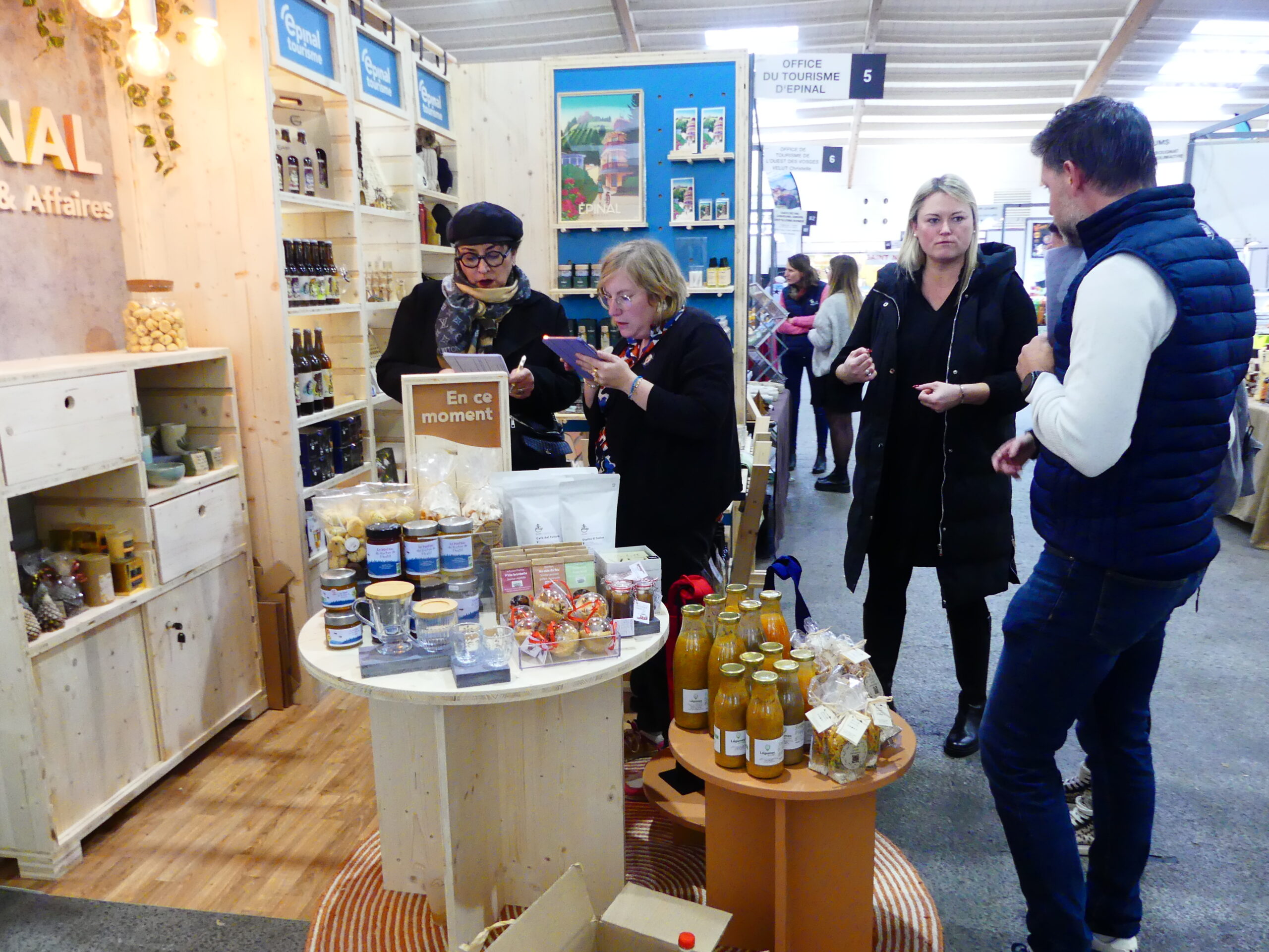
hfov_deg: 69.4
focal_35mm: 25
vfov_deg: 54.9
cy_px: 476
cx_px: 634
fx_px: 916
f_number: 2.8
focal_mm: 4.5
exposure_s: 1/60
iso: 500
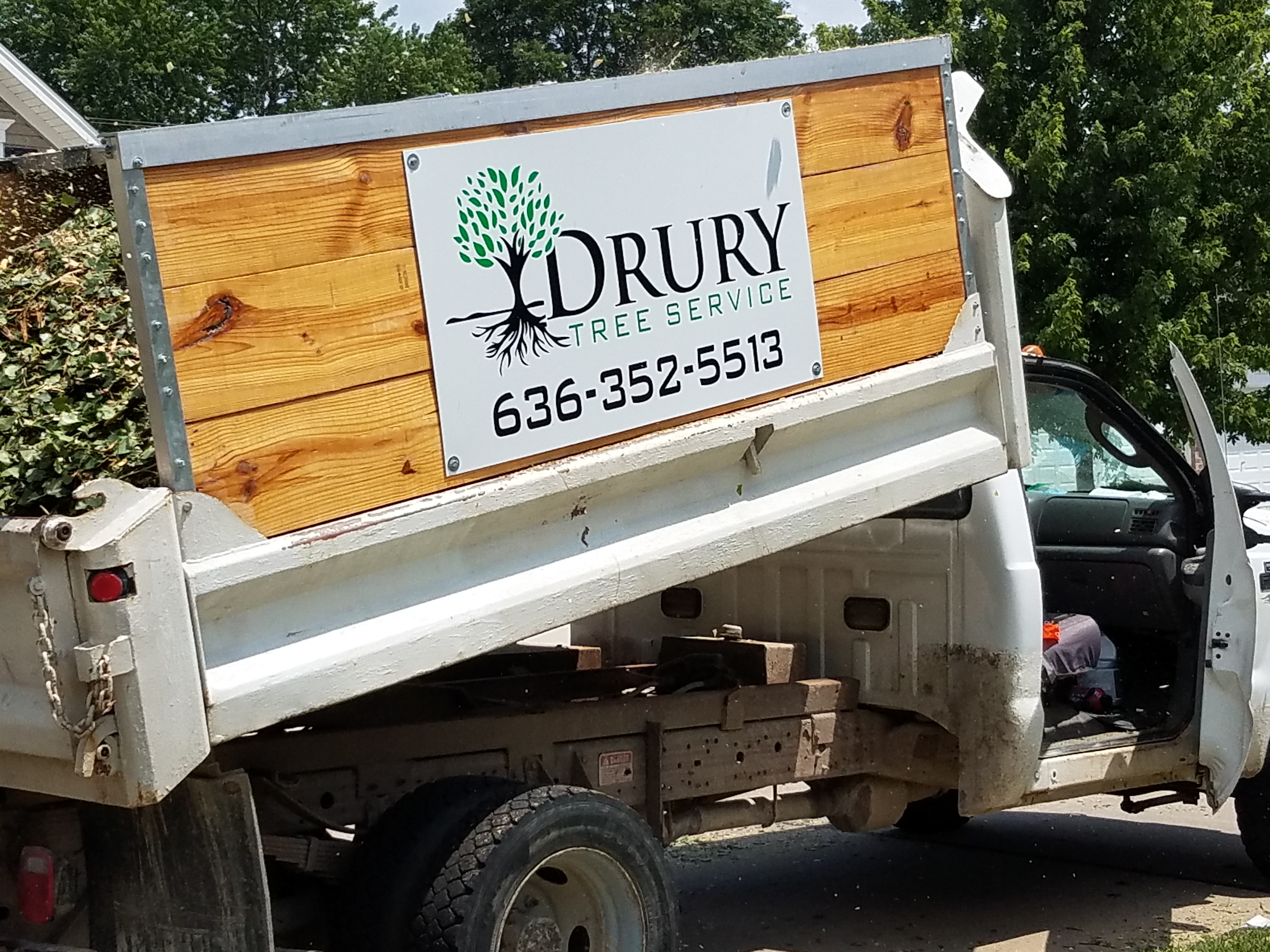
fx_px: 954
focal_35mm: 26
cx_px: 635
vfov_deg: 53.1
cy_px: 476
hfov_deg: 67.3
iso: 40
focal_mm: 4.2
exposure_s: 1/2904
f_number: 1.7
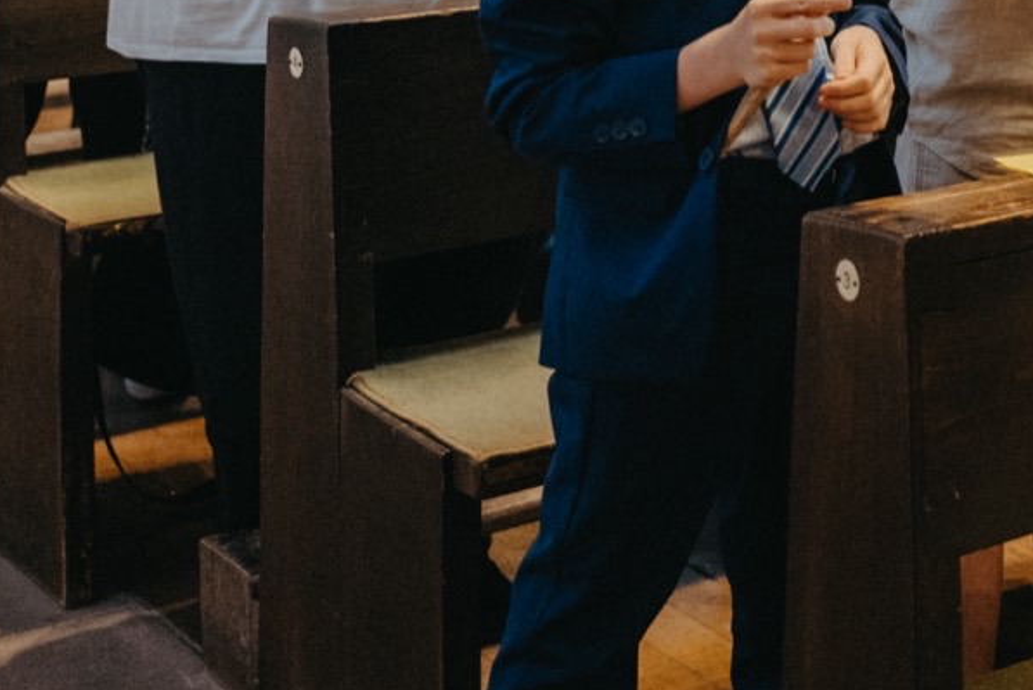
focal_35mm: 90
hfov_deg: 21.1
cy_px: -272
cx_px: 1229
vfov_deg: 14.4
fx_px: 2584
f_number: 2.8
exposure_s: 1/160
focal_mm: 28
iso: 2000
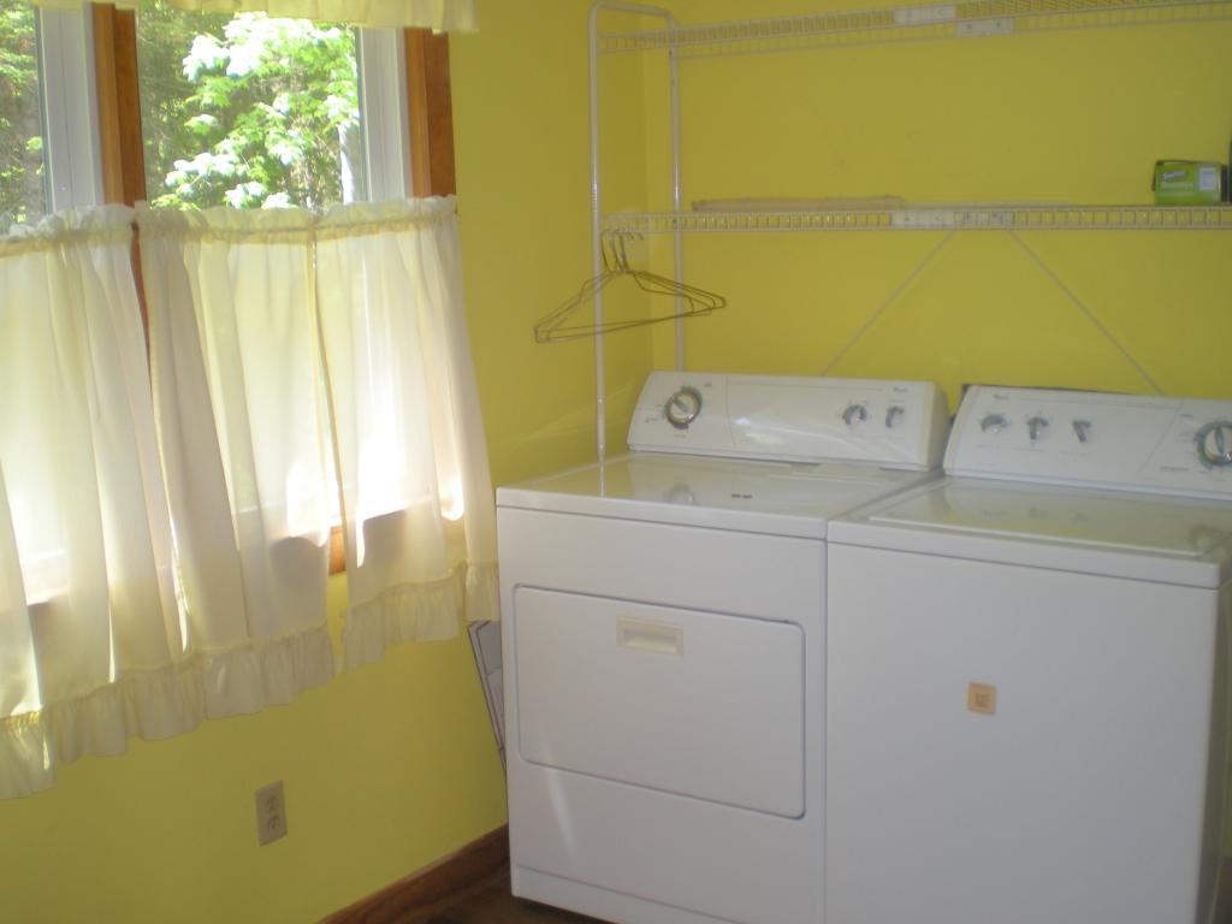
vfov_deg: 37.7
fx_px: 1352
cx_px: 616
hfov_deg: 49.0
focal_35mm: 38
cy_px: 462
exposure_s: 1/30
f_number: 3.1
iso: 66
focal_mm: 6.3
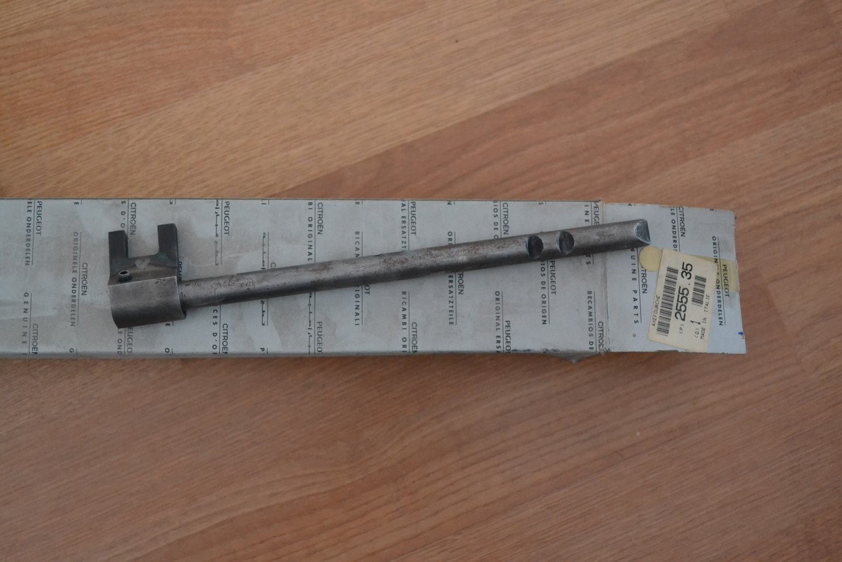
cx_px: 421
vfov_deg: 29.9
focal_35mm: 45
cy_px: 281
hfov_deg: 43.6
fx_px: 1052
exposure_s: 1/30
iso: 3200
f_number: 4.5
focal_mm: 30
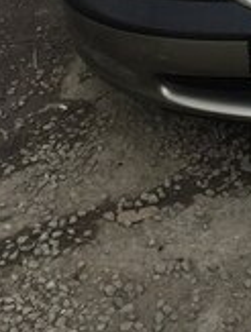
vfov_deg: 19.5
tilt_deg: -19.8
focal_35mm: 88
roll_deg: +3.0
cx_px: 329
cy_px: -155
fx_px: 847
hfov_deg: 16.0
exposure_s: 1/942
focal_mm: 4.15
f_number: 2.2
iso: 32
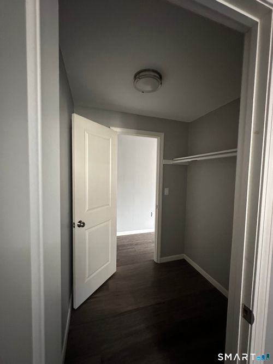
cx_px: 136
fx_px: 147
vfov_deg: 102.1
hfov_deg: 85.7
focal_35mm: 14
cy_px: 182
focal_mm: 2.22
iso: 1000
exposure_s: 1/40
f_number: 2.2
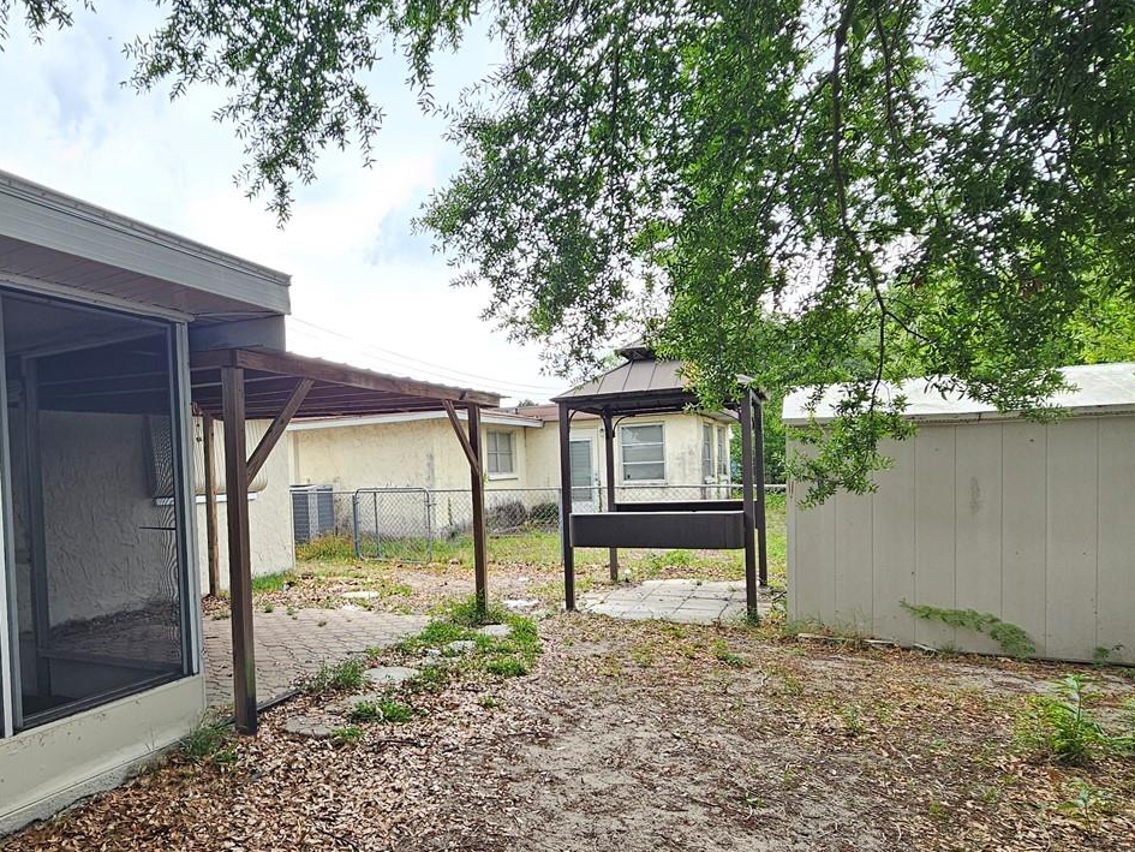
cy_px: 476
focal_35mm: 22
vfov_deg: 60.9
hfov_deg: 73.1
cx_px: 344
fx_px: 721
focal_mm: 2.2
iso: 50
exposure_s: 1/60
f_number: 2.2
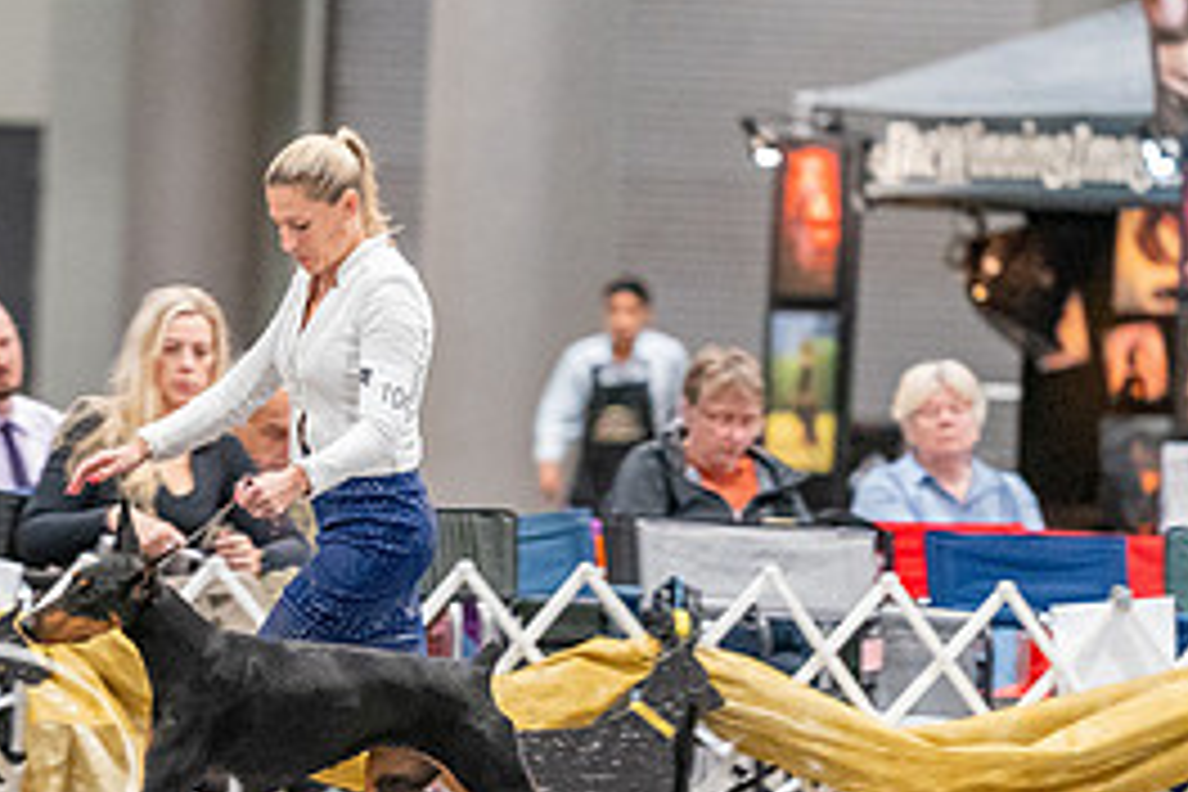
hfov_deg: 4.7
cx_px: 189
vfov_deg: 3.1
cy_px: 484
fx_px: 14519
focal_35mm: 440
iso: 8000
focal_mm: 200
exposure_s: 1/250
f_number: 2.8
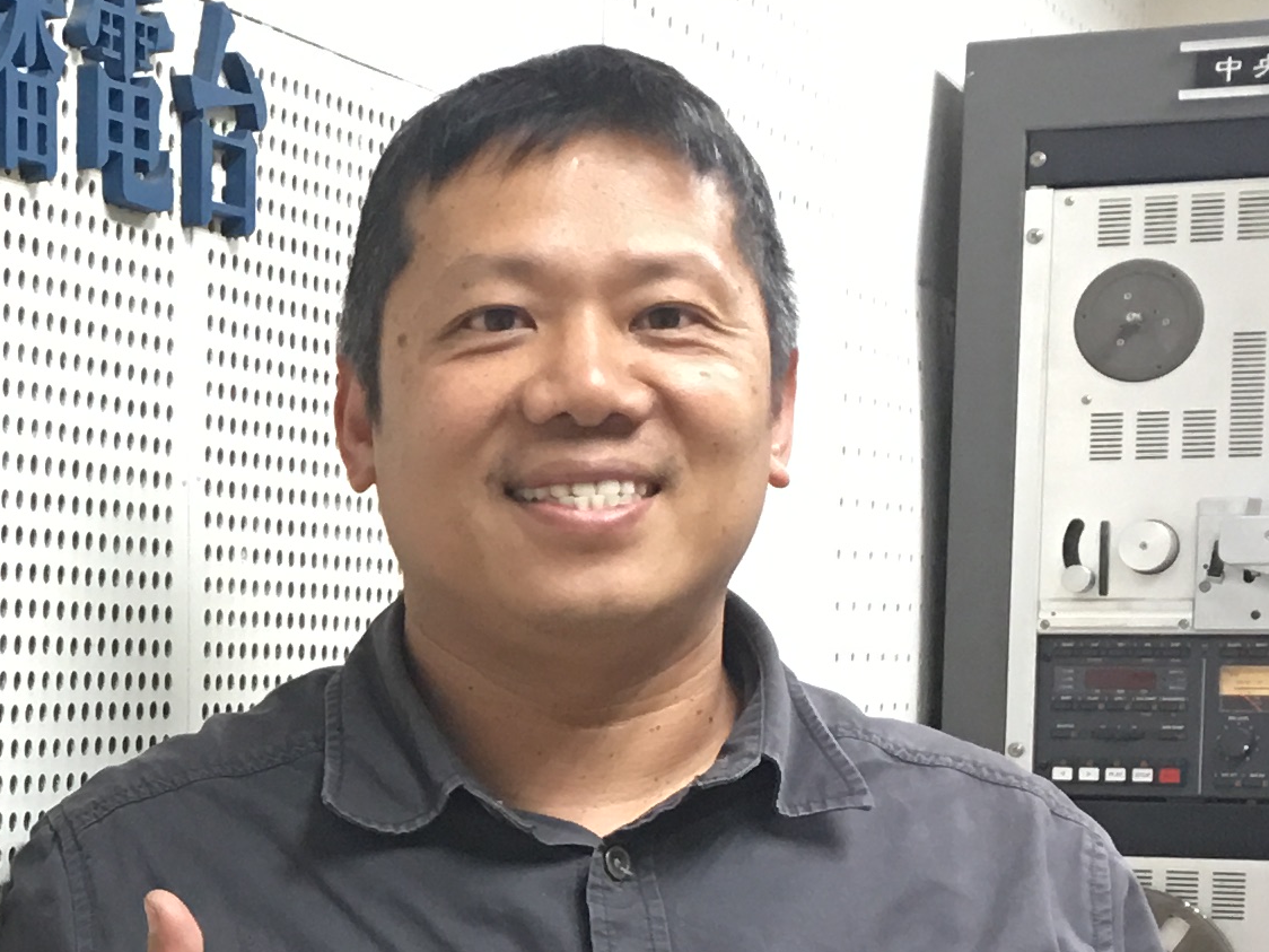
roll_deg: -0.6
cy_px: 959
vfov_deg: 14.0
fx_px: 3813
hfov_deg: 17.8
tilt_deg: -2.8
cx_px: -310
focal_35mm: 104
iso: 64
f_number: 2.2
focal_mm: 4.15
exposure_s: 1/15
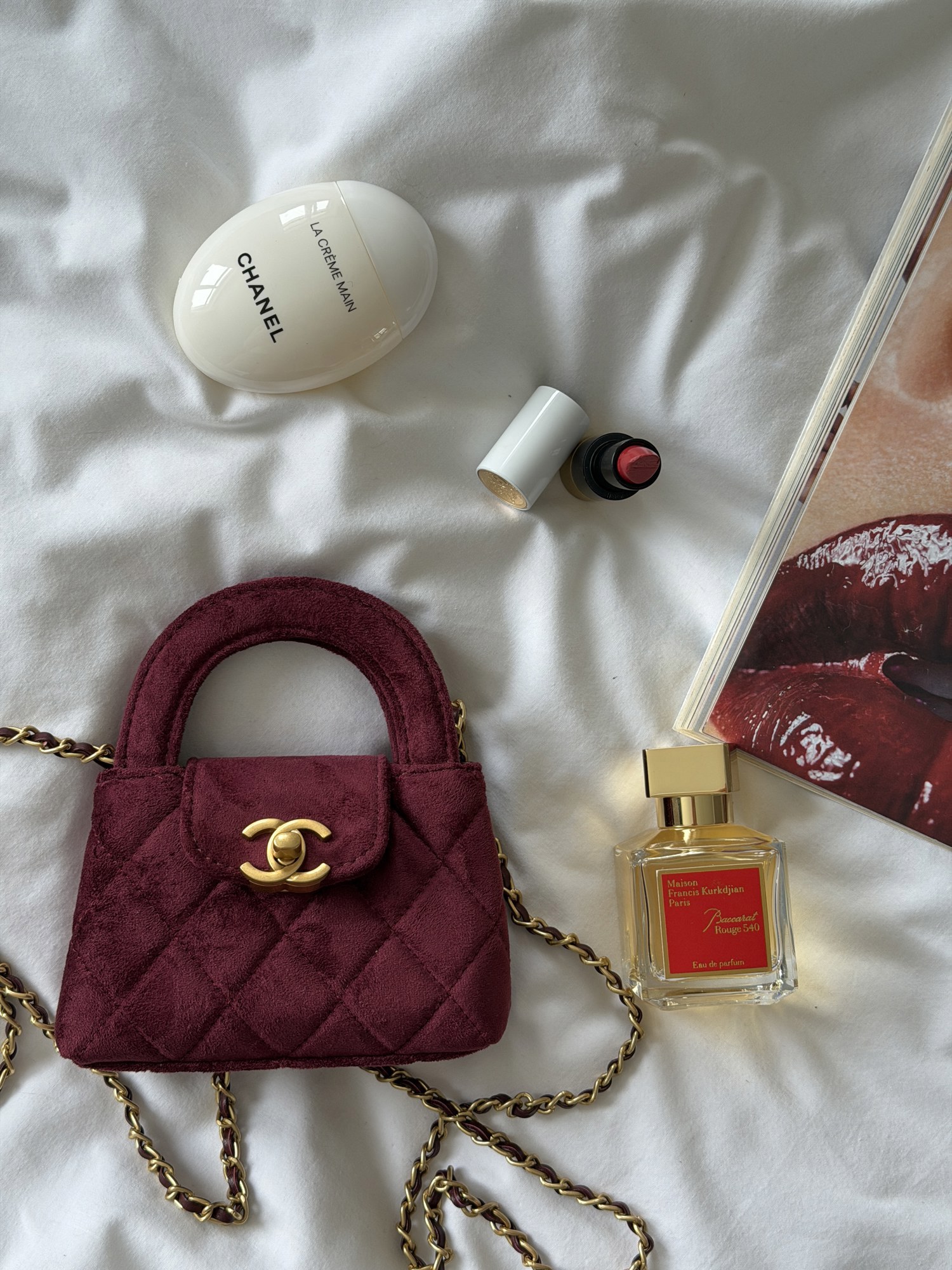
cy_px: 635
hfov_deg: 30.3
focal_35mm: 48
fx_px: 1760
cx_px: 476
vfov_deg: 39.7
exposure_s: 1/81
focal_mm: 6.76
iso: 100
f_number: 1.78
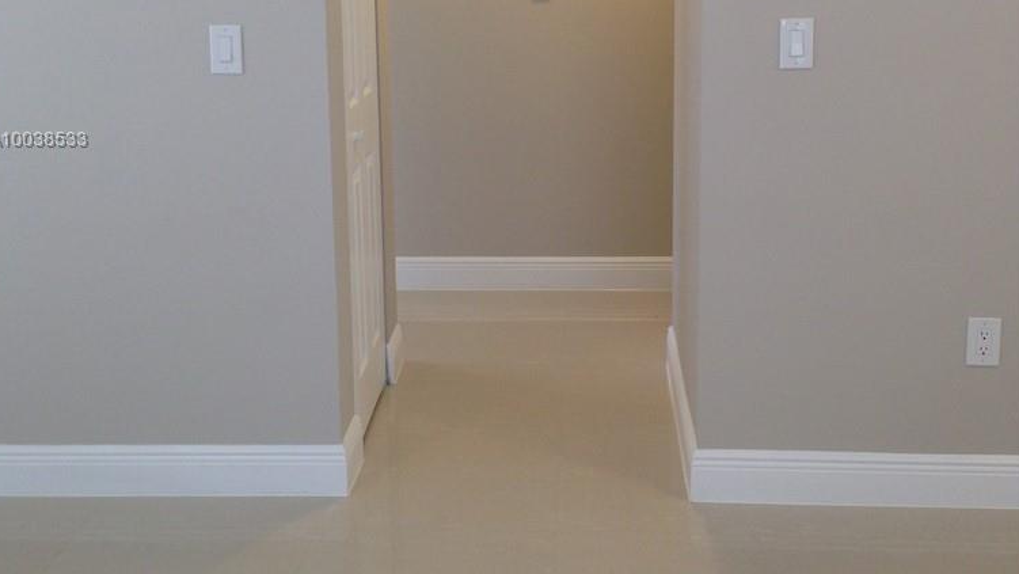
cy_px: 141
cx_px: 506
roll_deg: +1.2
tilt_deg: -6.1
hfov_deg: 42.1
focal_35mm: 49
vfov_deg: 24.2
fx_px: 1324
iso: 50
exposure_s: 1/40
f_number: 2.4
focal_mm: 4.12
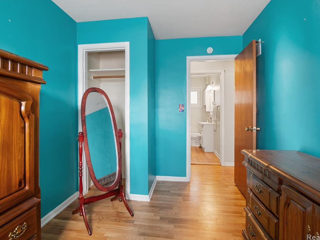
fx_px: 305
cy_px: 121
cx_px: 160
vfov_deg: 42.9
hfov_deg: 55.4
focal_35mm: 33
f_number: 9
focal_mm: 30
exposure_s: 1/4
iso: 320
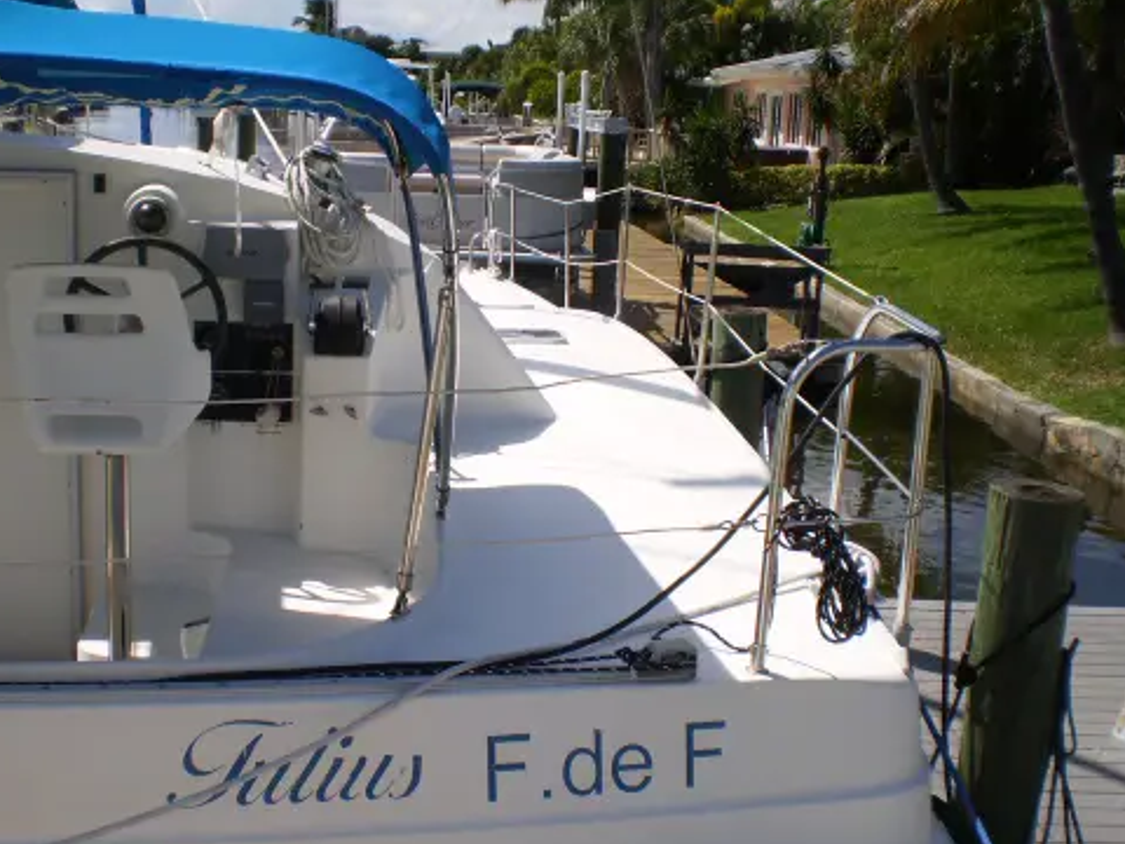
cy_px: 511
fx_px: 1560
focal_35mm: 48
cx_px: 431
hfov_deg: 39.4
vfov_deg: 30.2
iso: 64
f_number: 4.6
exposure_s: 1/1250
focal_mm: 6.3
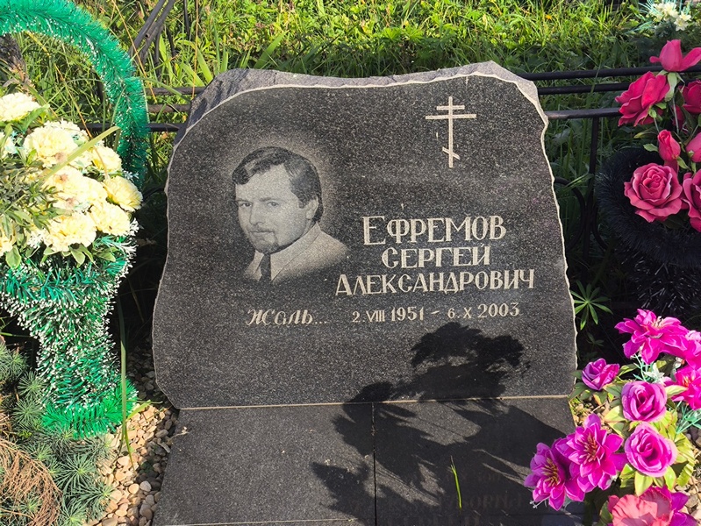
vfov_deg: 29.1
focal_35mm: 50
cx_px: 350
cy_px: 263
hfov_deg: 38.2
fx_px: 1013
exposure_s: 1/1014
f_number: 1.7
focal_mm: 4.71
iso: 50
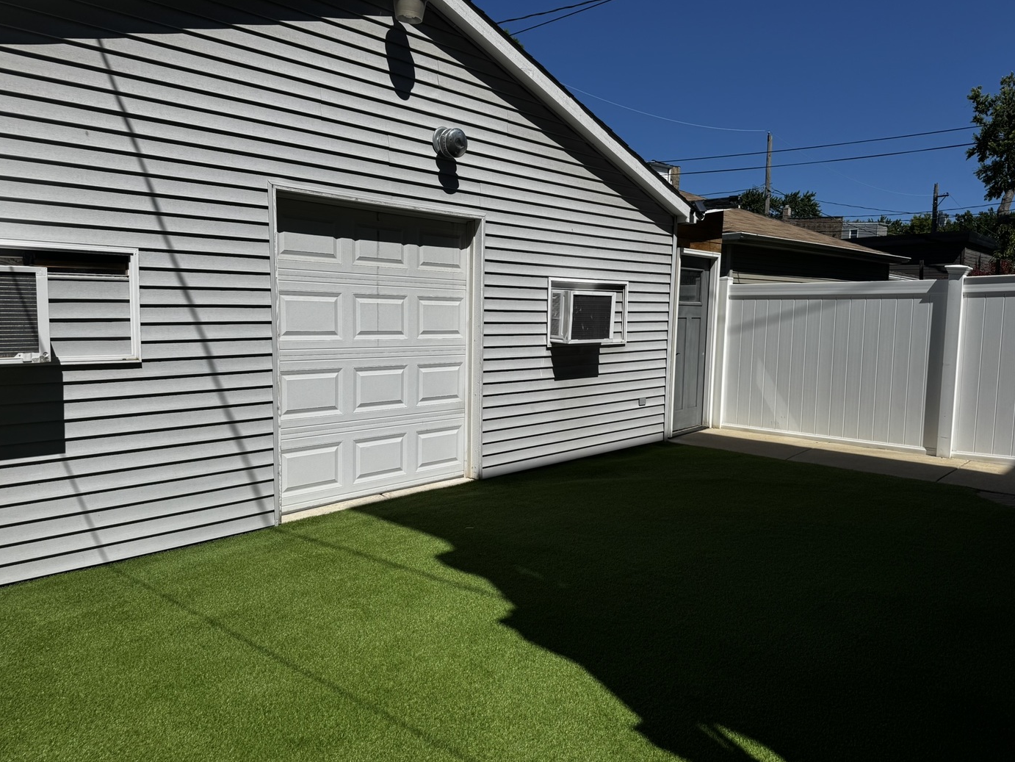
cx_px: 513
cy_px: 384
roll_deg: -2.2
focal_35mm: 25
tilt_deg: -6.6
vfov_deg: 54.9
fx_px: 733
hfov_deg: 69.4
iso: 80
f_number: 1.78
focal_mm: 6.76
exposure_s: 1/10417
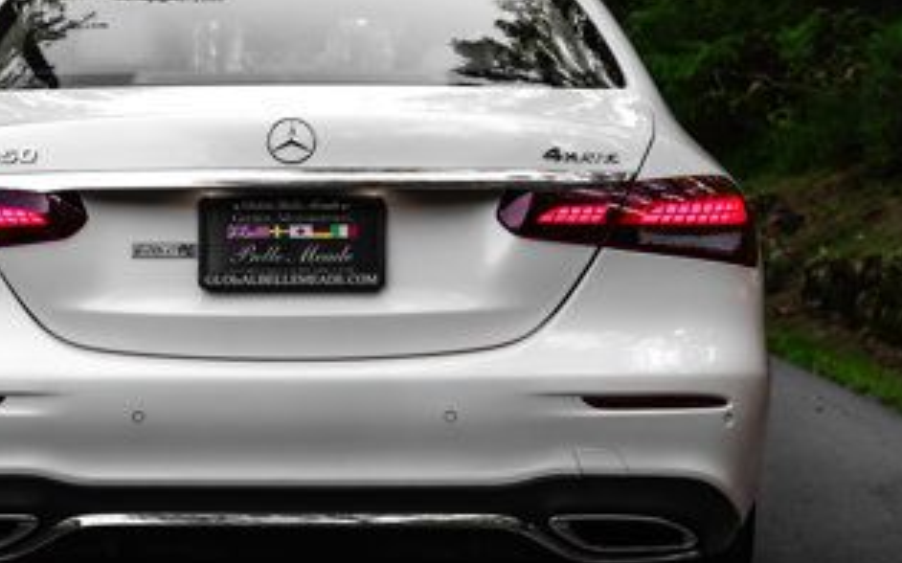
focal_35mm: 104
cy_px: 274
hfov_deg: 19.9
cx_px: 284
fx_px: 2556
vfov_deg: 12.6
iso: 500
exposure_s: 1/250
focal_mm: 50
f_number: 7.1
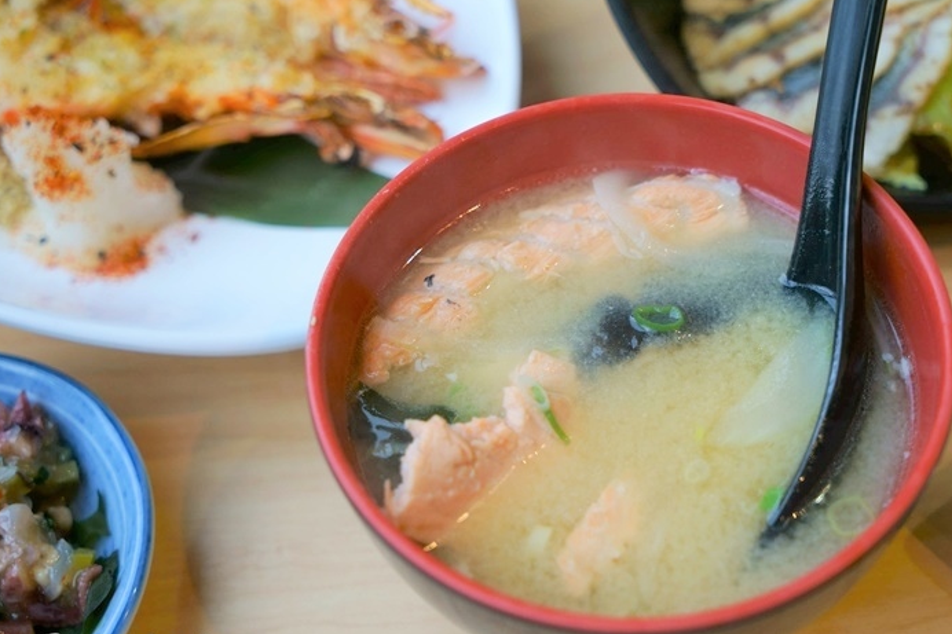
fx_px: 1560
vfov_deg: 23.0
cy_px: 335
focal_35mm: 59
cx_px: 521
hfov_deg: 33.9
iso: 200
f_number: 5
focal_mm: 51
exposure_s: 1/125
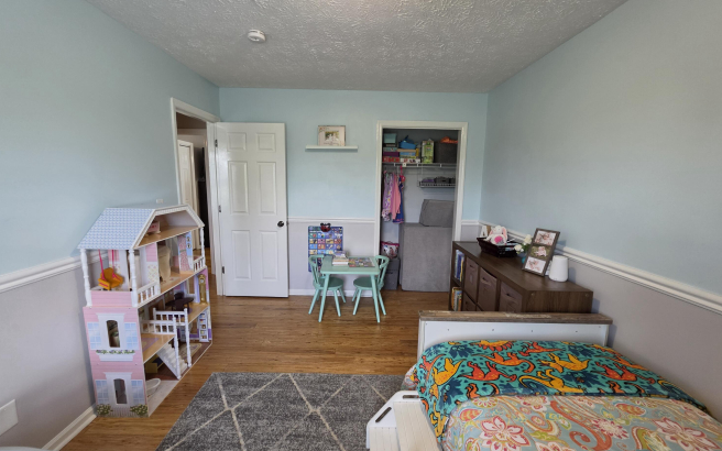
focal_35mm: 14
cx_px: 360
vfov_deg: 78.6
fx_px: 275
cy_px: 222
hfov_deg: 105.3
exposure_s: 1/60
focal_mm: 2.2
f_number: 1.9
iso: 200
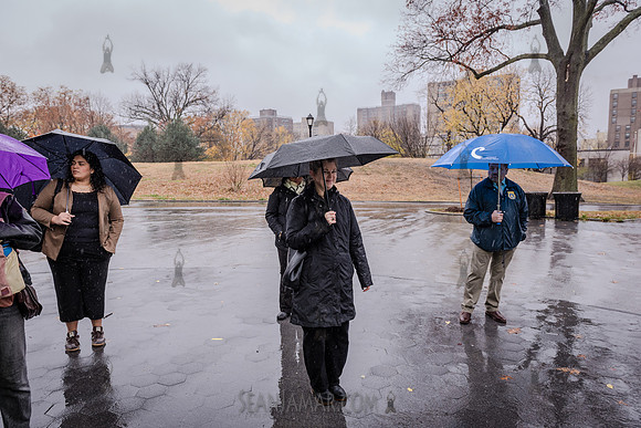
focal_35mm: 24
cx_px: 320
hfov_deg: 73.7
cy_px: 214
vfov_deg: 53.1
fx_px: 428
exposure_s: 1/400
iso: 640
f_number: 5.6
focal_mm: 24
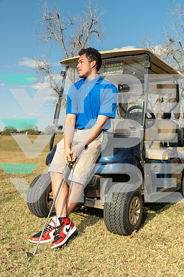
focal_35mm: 35
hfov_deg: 37.8
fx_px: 269
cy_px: 139
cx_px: 94
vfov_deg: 54.5
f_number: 5.6
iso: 500
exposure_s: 1/200
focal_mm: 34
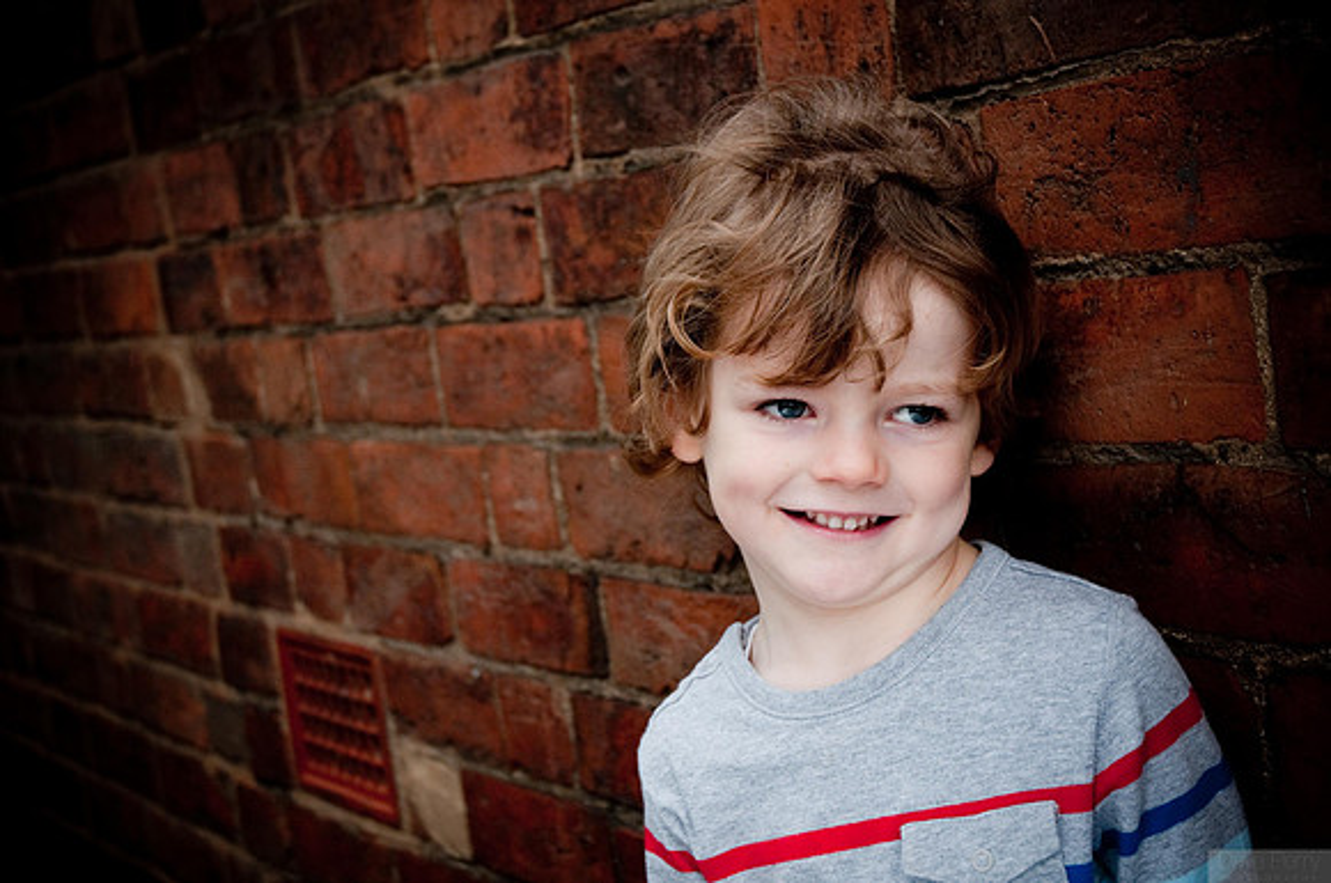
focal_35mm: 60
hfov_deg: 33.4
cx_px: 666
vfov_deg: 22.6
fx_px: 2215
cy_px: 442
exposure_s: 1/500
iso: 800
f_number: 4.2
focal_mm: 40
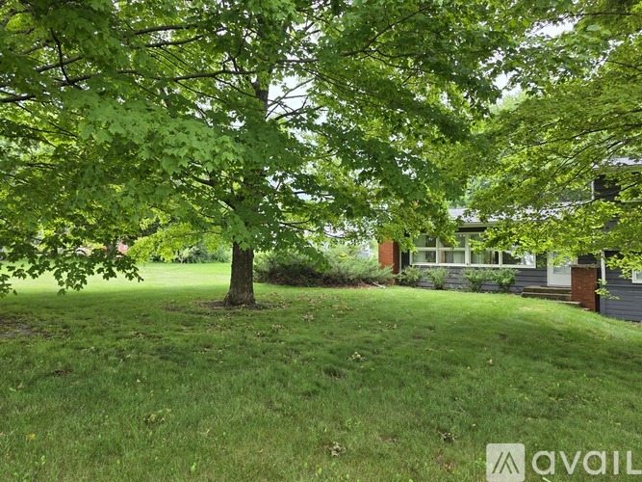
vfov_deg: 58.9
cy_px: 241
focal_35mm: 23
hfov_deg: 73.9
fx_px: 426
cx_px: 321
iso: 32
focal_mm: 6.5
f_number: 1.4
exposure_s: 1/180
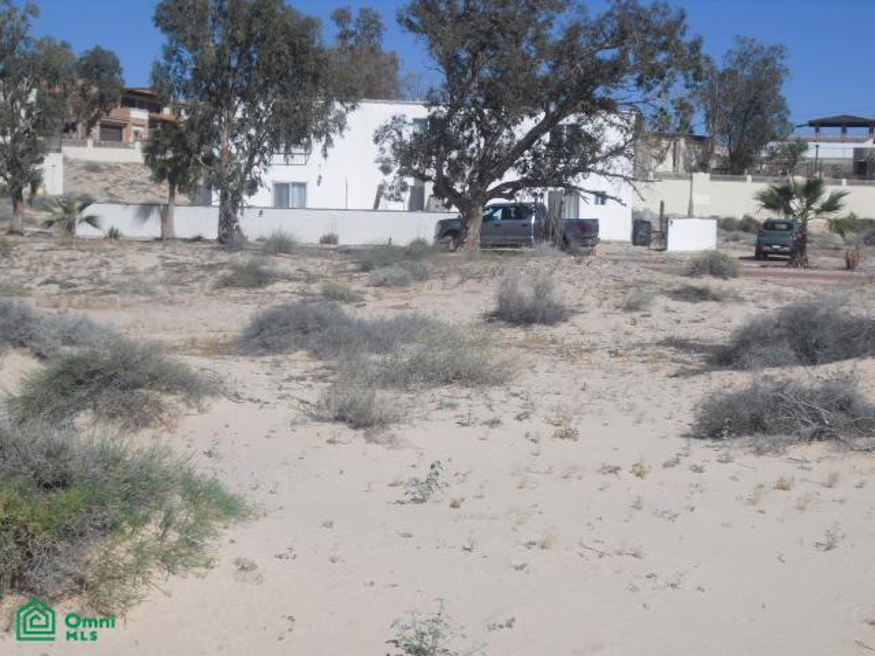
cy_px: 328
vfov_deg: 23.3
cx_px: 438
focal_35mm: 63
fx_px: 1592
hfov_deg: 30.7
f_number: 10.6
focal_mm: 11.2
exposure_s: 1/160
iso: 64
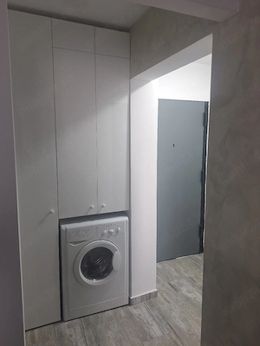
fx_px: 230
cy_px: 173
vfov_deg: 73.9
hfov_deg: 58.9
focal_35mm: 23
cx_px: 130
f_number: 1.8
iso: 125
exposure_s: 1/50
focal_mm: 5.54
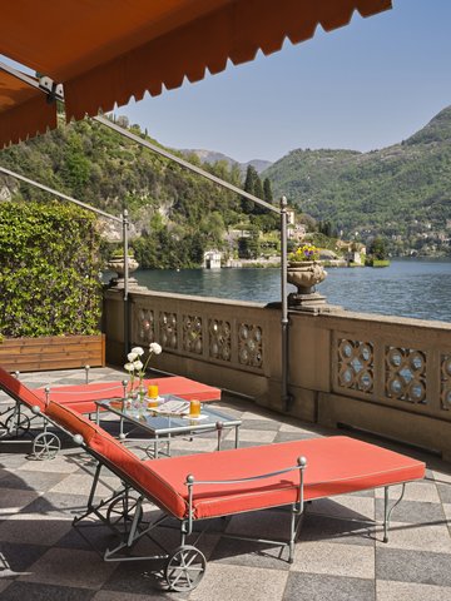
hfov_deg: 34.3
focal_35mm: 42
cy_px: 300
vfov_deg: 44.8
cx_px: 226
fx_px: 730
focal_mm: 53.6
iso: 400
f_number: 16
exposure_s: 1/125
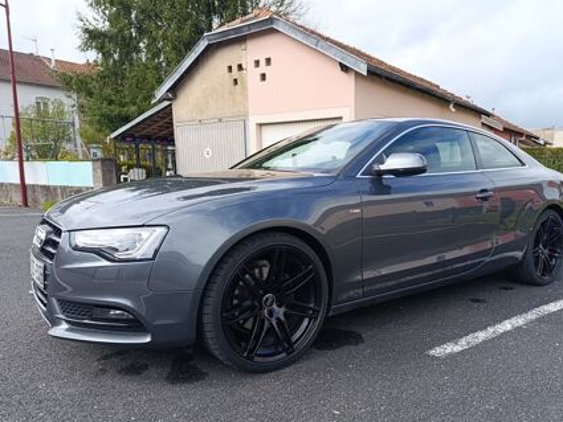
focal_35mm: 26
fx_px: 423
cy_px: 230
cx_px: 315
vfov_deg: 53.0
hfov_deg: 67.1
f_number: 1.6
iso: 50
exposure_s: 1/287
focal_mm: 6.14
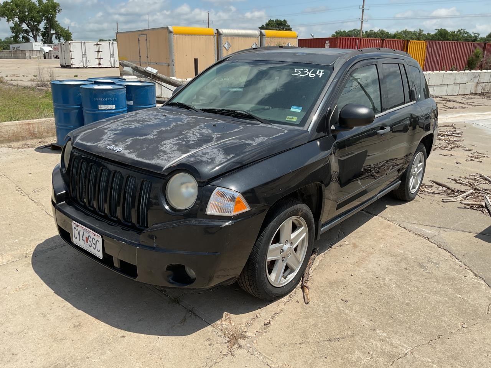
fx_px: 411
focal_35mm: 29
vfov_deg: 48.2
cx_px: 246
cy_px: 184
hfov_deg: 61.7
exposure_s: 1/2141
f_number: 1.8
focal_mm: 3
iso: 16
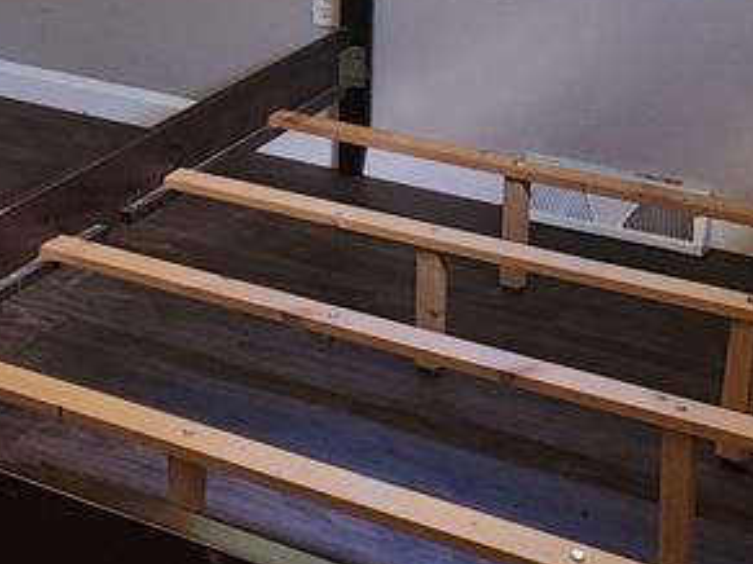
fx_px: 1761
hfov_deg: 23.5
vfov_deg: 16.8
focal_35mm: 81
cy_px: -246
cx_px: 83
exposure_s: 1/40
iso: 100
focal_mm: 6.4
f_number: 1.8
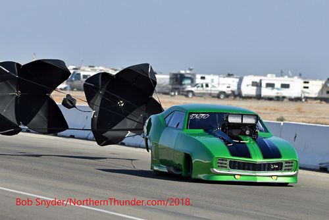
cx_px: 164
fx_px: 2743
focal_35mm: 300
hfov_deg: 6.9
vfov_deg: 4.6
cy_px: 110
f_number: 5.6
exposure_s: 1/1250
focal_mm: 200
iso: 160
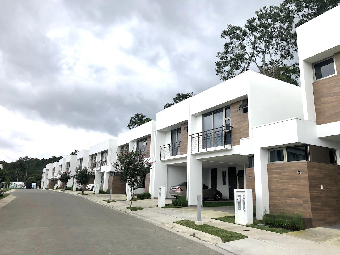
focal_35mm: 28
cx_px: 170
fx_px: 275
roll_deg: -1.6
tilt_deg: +11.0
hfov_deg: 63.4
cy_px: 128
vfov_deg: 49.7
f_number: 1.8
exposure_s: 1/1230
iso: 20
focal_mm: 4
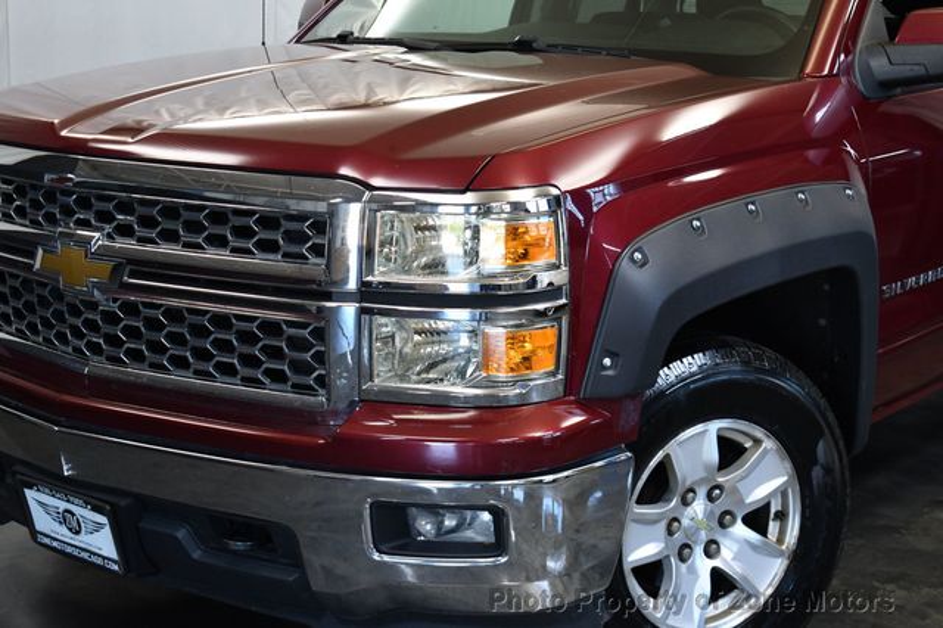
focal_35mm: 60
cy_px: 314
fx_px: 1571
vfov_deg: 22.6
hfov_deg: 33.4
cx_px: 472
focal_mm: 40
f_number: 4.8
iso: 1100
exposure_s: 1/125
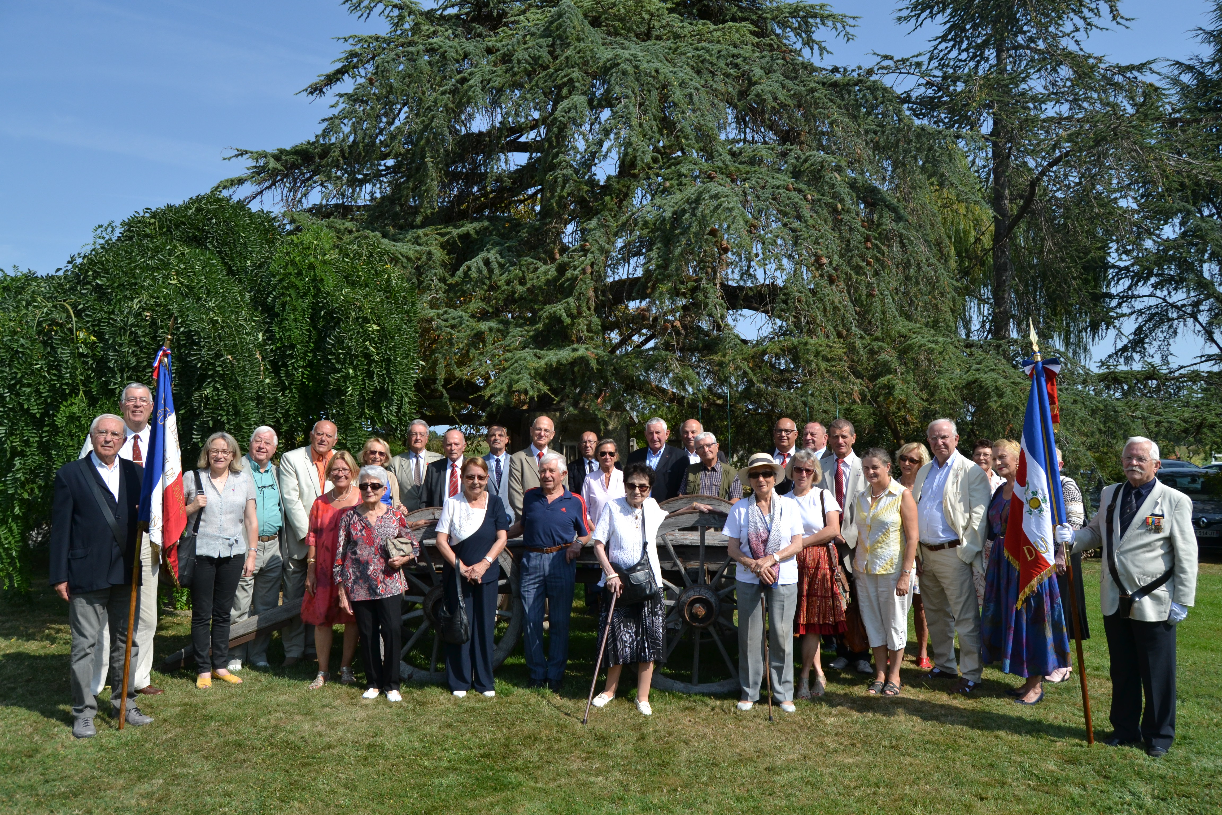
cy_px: 408
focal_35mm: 27
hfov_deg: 67.4
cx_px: 611
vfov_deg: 47.9
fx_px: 916
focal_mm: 18
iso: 400
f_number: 6.3
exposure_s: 1/1600
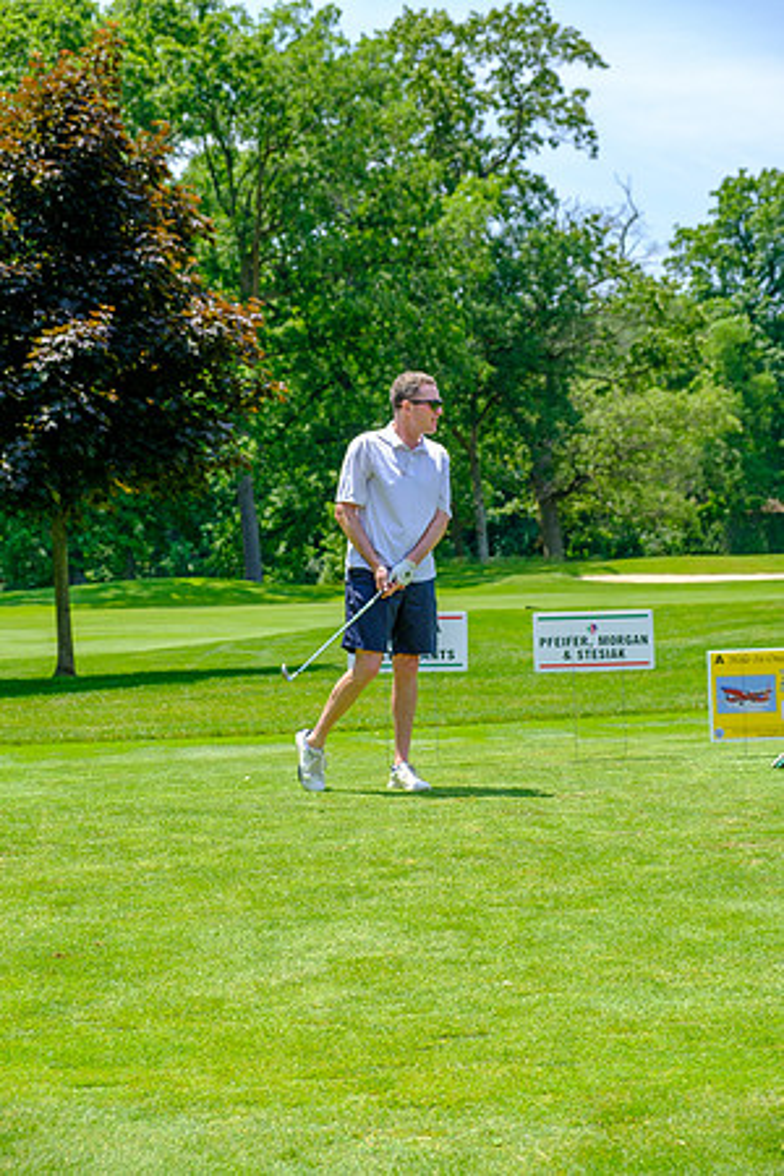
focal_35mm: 69
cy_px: 588
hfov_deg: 19.7
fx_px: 2254
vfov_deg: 29.2
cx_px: 392
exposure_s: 1/500
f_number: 5
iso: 200
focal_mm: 46.3
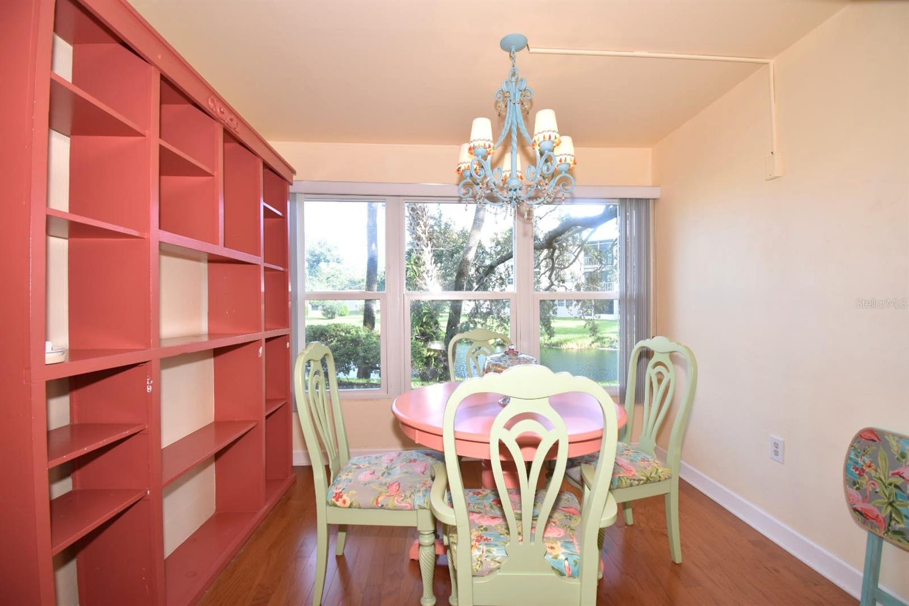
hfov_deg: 100.4
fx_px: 379
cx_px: 454
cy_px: 303
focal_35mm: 15
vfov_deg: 77.3
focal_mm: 10
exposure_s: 1/125
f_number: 5.6
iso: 400
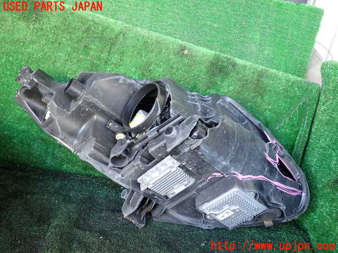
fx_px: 293
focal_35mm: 30
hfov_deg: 60.0
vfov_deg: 46.8
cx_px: 169
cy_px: 126
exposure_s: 1/30
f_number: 2.3
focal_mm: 5.4
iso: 200
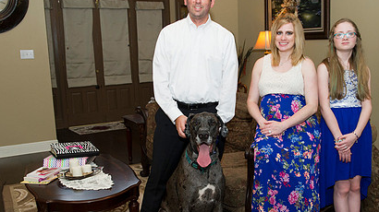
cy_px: 121
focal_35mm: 43
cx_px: 215
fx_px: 432
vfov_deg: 27.6
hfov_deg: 47.3
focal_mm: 29
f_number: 4
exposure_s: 1/160
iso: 1600
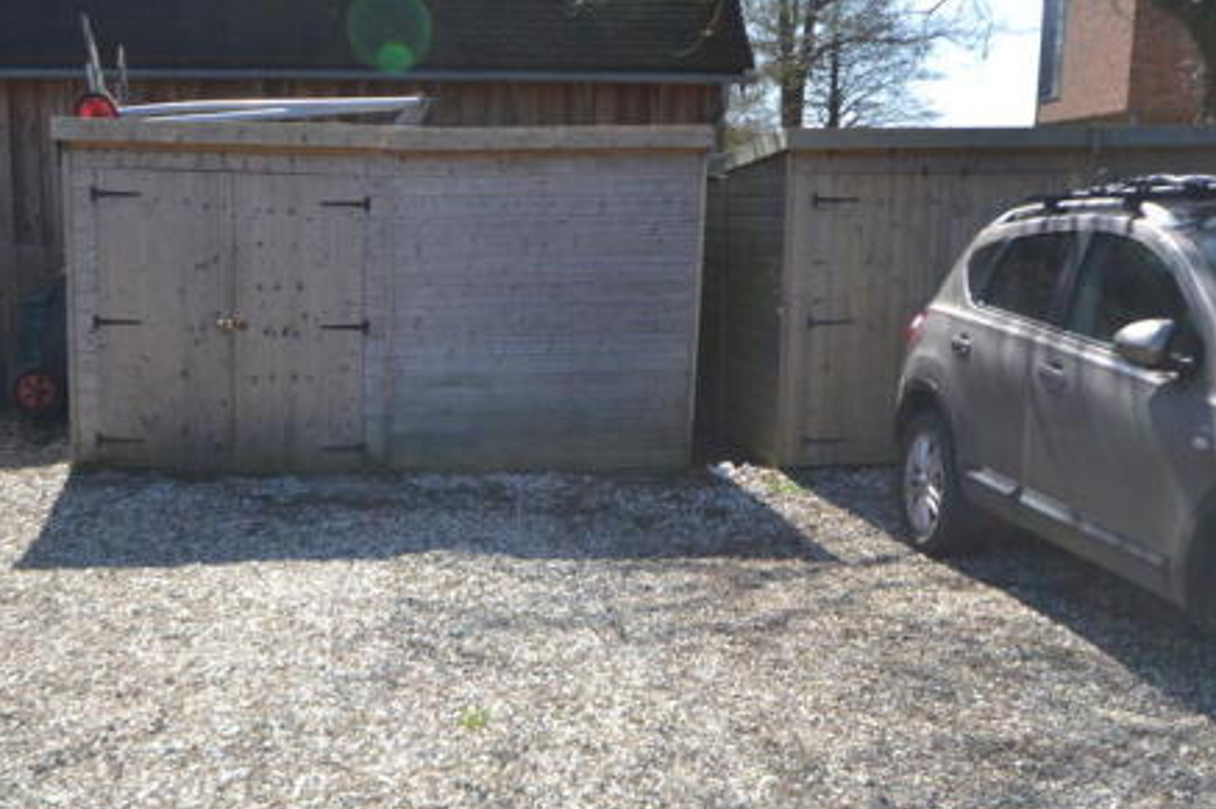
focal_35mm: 45
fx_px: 1519
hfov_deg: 43.3
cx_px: 461
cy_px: 449
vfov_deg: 29.8
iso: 100
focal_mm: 20
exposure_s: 1/200
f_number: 7.1
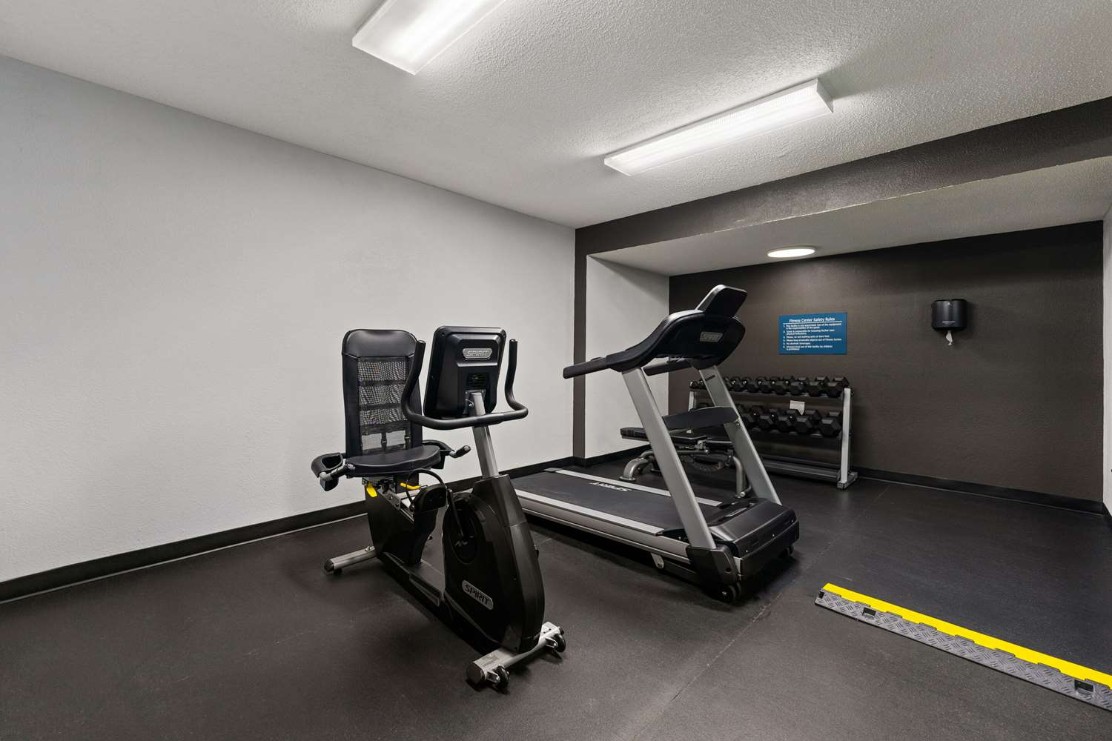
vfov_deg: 81.2
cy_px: 370
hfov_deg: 104.3
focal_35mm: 14
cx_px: 556
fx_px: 432
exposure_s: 1/13
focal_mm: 14
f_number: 2.8
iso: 100
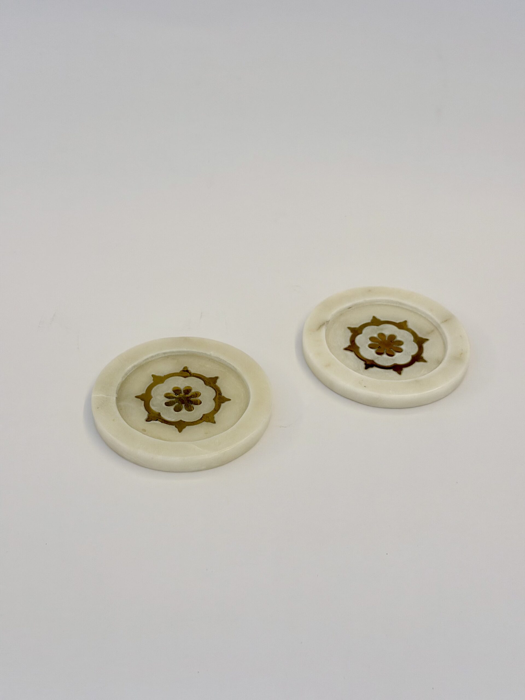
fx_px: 971
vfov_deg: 39.7
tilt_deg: -40.8
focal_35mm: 48
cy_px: 350
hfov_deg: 30.3
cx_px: 262
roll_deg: -3.2
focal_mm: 6.76
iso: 125
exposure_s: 1/50
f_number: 1.78
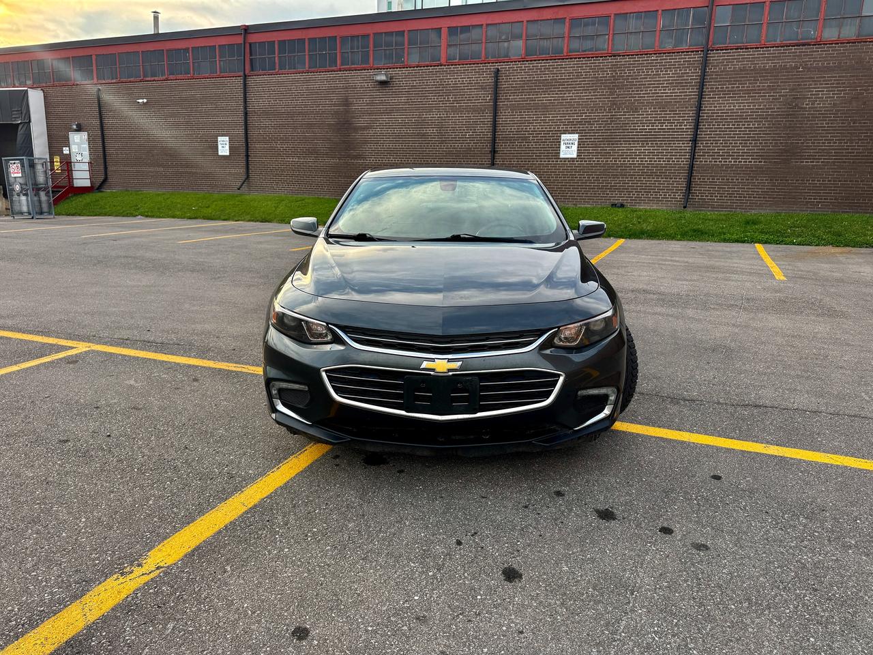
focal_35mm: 24
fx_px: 605
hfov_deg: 71.6
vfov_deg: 56.8
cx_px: 436
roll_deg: -1.3
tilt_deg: -9.5
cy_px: 328
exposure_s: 1/518
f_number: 1.78
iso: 80
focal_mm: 6.76
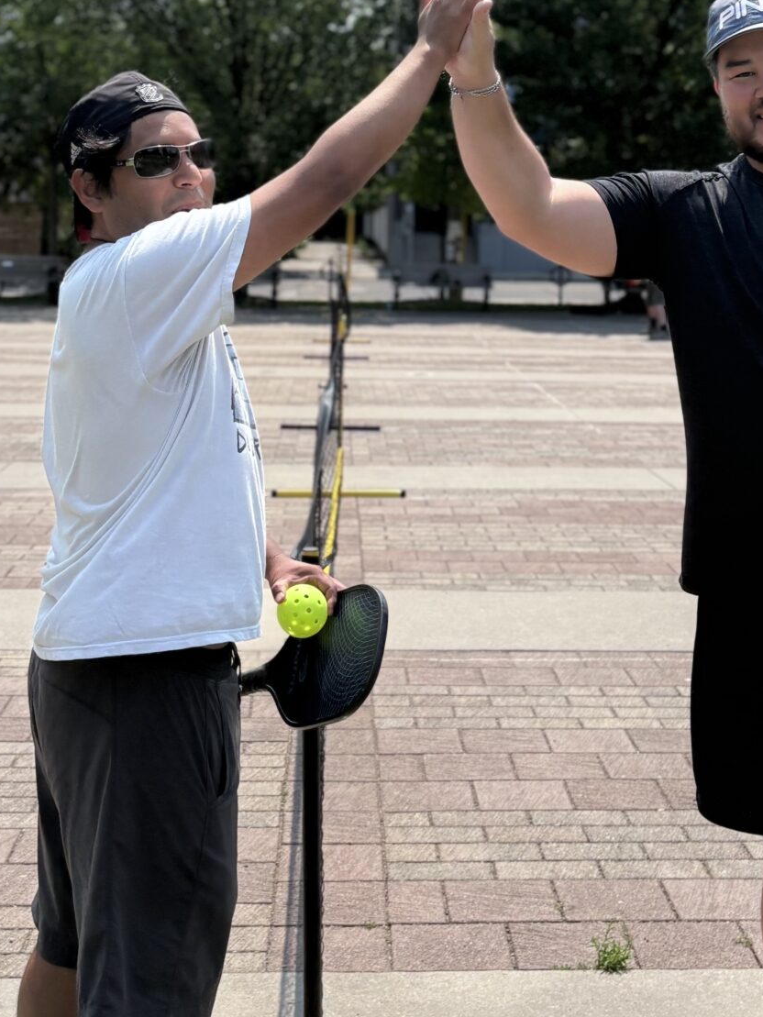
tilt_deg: +2.8
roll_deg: -1.2
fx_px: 1763
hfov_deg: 24.4
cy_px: 144
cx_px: 458
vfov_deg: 31.0
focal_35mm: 60
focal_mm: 5.96
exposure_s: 1/6329
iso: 50
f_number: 1.6
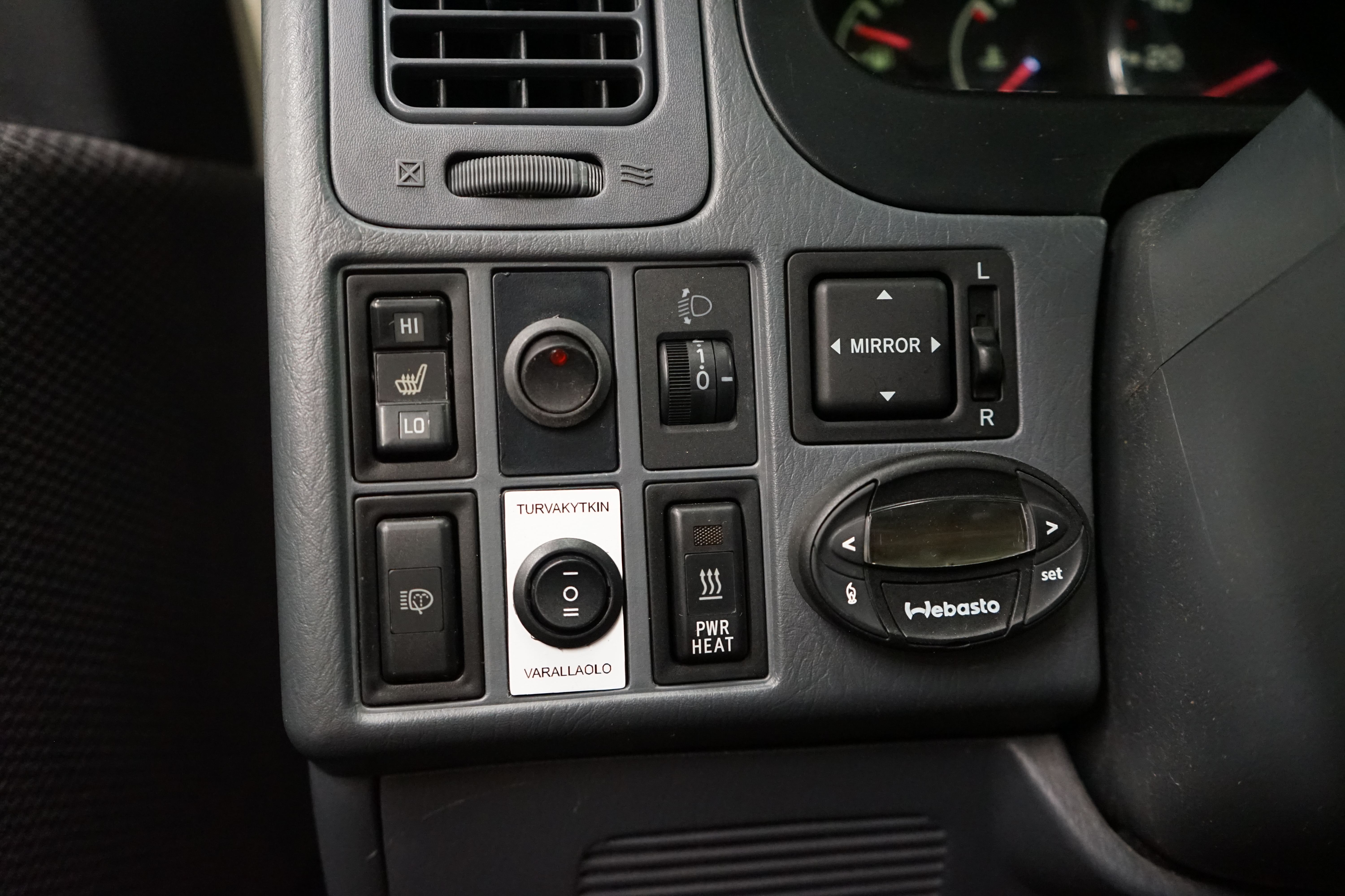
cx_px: 672
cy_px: 448
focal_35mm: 29
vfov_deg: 45.0
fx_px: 1083
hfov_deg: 63.7
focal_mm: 29
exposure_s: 1/60
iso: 4000
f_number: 3.5
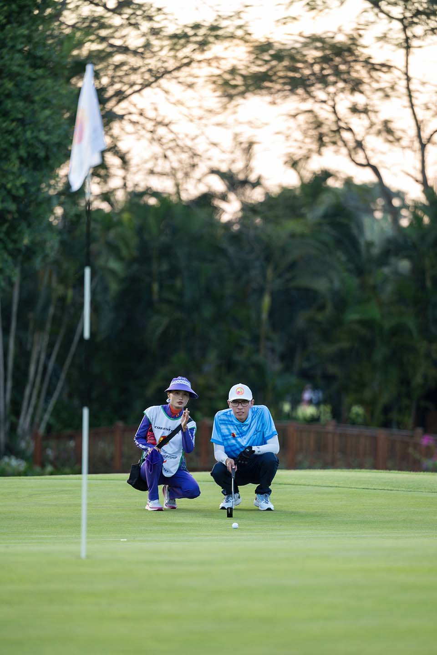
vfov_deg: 10.3
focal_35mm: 200
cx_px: 218
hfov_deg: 6.9
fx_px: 3641
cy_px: 328
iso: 560
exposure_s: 1/320
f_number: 2.8
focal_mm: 200
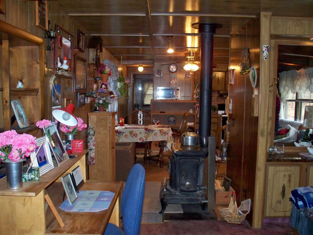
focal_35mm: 35
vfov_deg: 40.7
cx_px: 156
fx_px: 316
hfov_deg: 52.6
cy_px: 118
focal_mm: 7.54
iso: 200
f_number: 2.8
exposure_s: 1/30
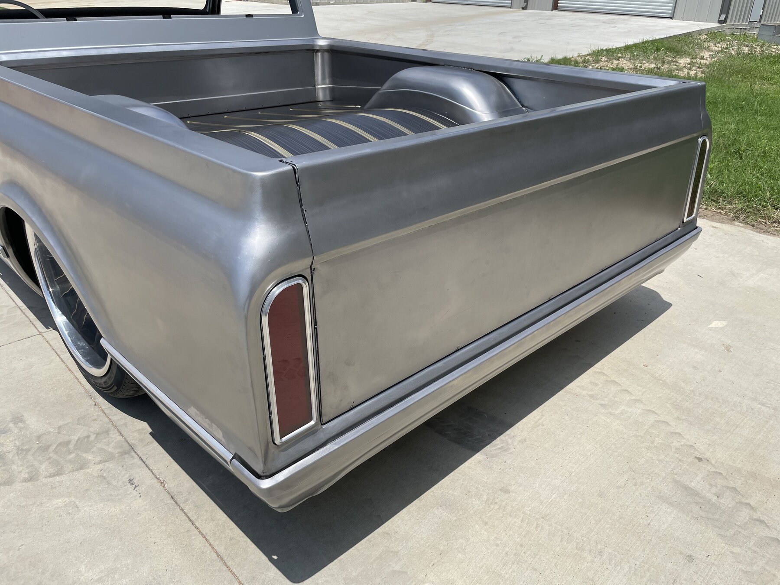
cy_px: 292
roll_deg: -1.9
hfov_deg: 67.3
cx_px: 390
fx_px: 586
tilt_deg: -26.6
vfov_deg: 53.1
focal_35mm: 26
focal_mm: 4.2
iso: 32
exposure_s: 1/4831
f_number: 1.6
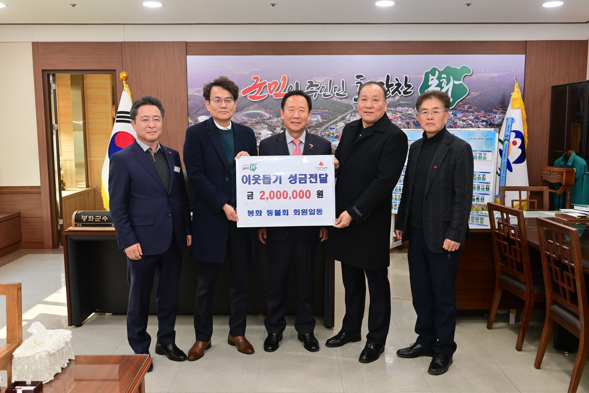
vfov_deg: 41.1
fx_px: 523
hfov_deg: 58.7
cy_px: 196
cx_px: 294
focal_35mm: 32
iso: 2000
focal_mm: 32
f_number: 6.3
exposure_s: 1/125
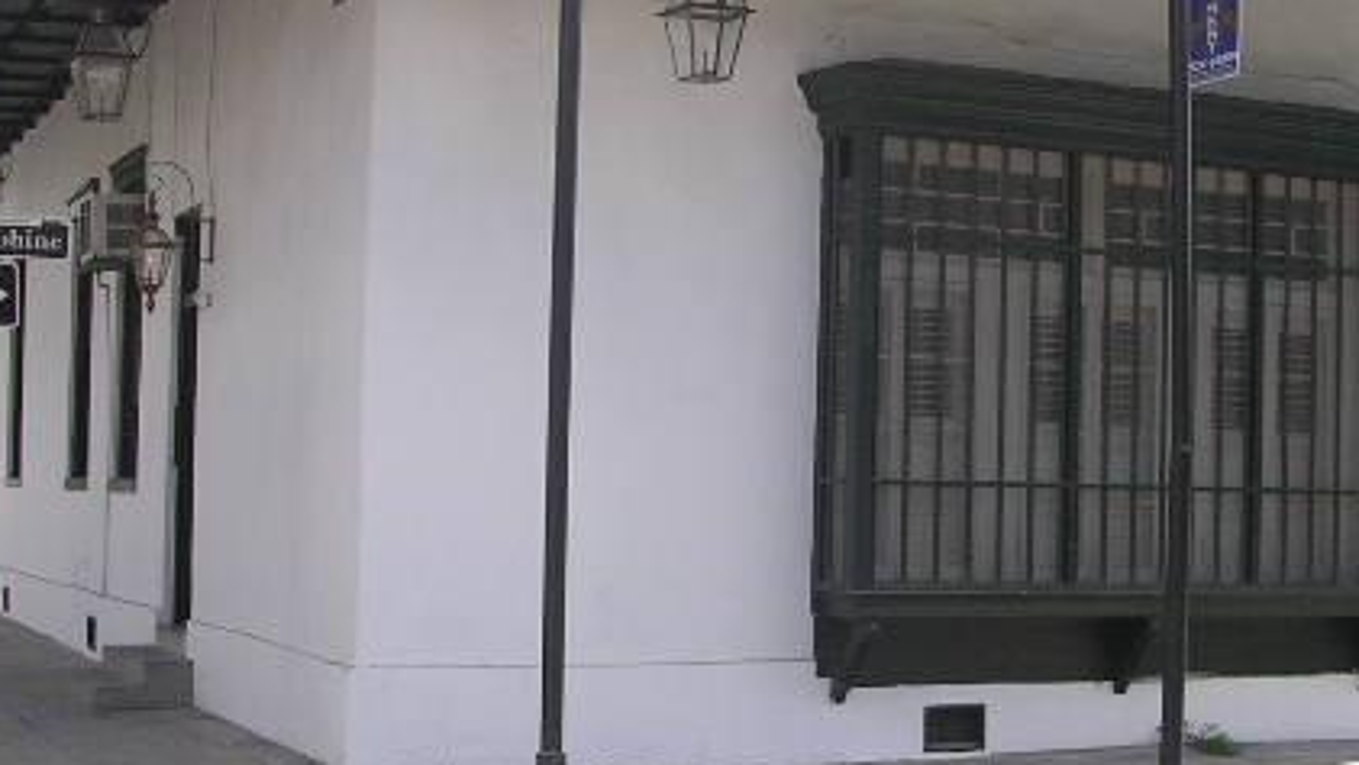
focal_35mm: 63
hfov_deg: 33.3
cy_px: 410
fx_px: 2271
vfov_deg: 19.1
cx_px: 742
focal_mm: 5.8
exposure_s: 1/417
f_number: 2.8
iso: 50
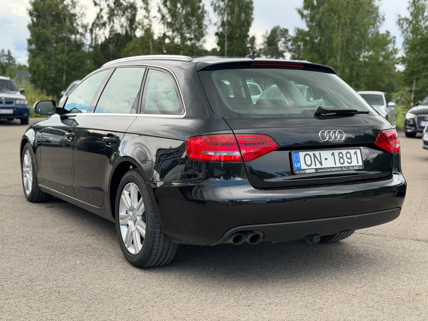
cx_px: 214
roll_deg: -1.0
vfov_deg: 30.3
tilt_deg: -7.1
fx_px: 593
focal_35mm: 48
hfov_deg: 39.7
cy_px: 160
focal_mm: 6.76
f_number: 1.78
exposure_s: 1/1027
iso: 80
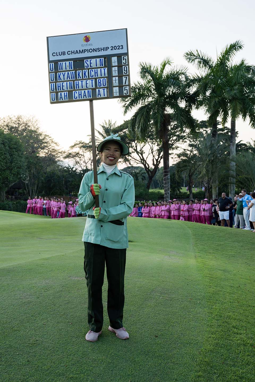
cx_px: 128
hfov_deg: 36.9
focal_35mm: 36
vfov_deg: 53.1
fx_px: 382
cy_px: 191
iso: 1000
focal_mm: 36
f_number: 8
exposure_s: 1/200
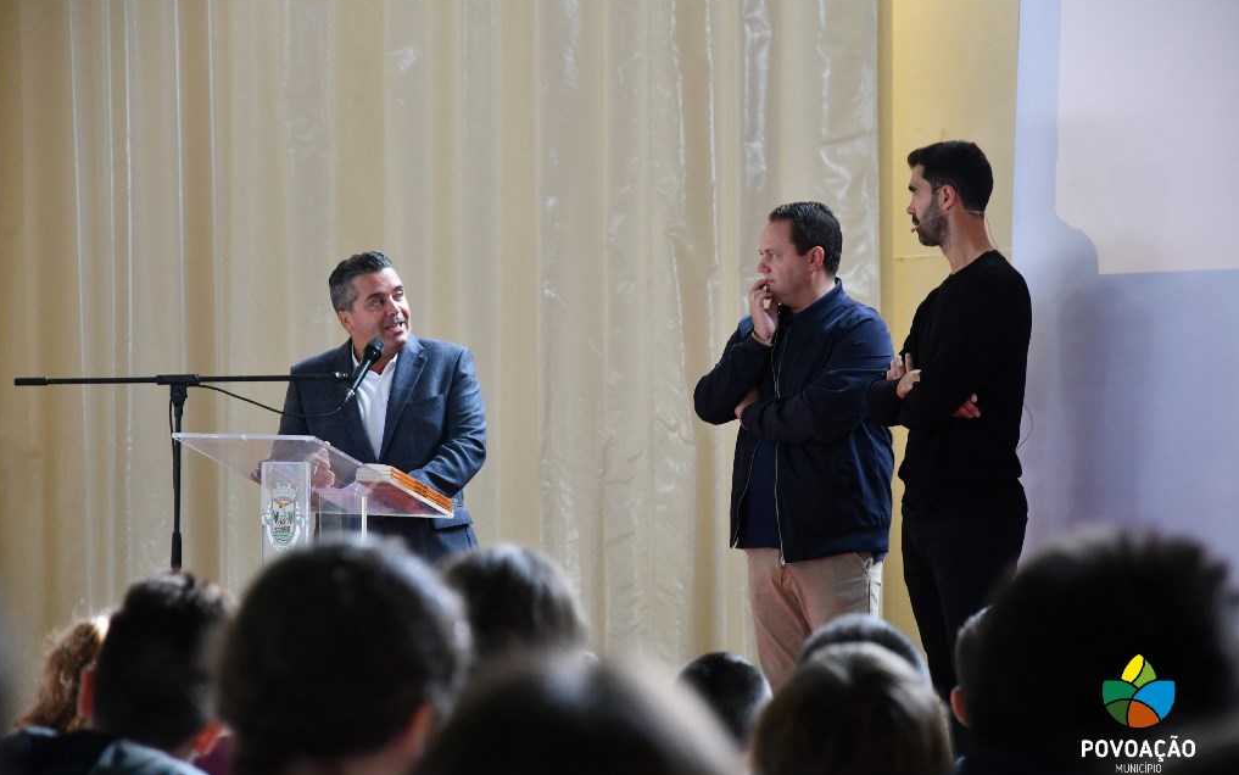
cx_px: 618
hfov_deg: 13.0
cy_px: 388
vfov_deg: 8.2
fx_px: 5437
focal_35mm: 161
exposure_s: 1/125
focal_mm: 105
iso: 1400
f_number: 5.6
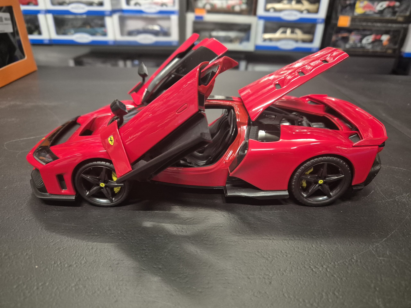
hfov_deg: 73.9
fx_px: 273
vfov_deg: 58.9
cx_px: 206
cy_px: 154
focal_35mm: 23
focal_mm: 5.4
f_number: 1.8
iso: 1250
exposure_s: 1/100
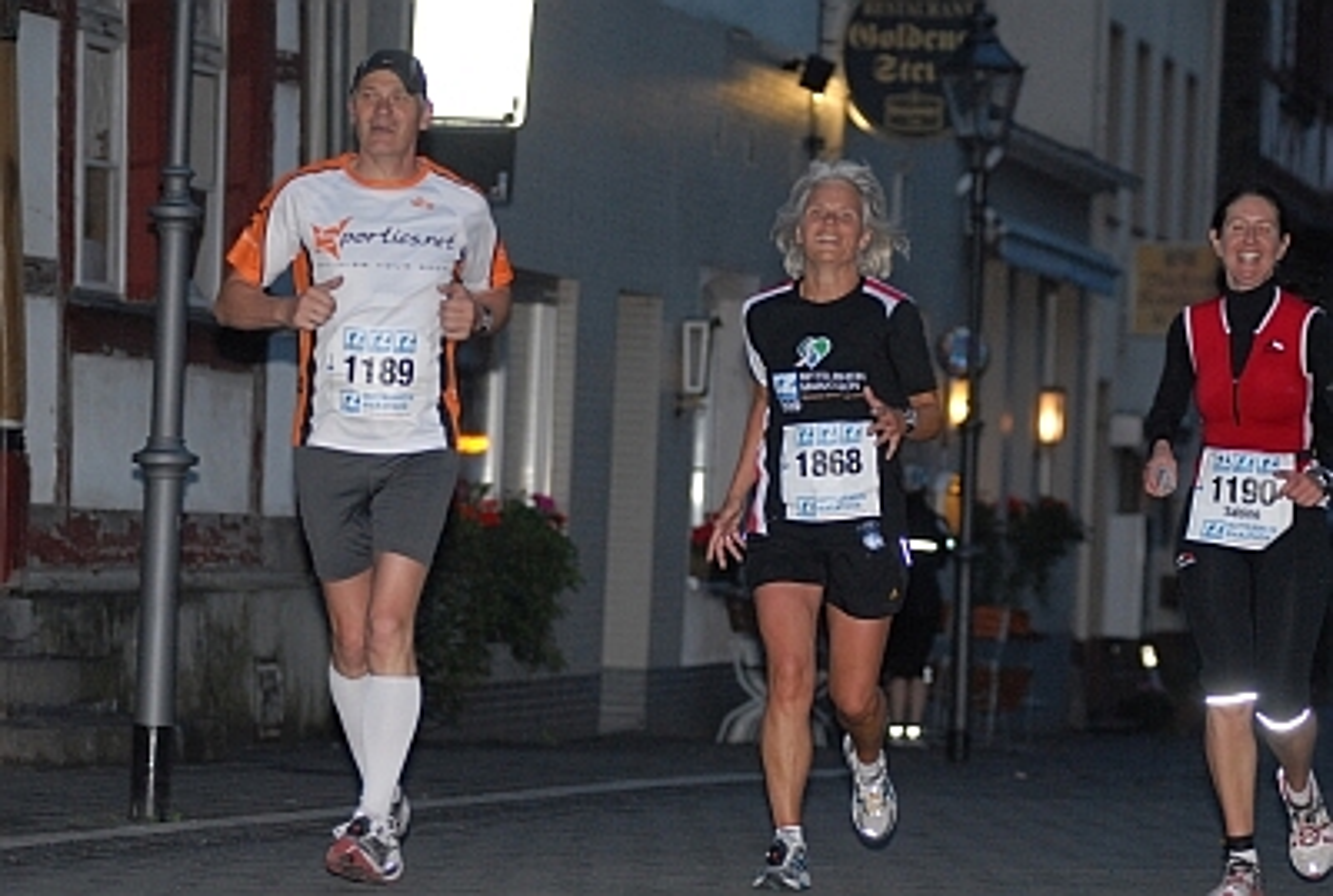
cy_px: 448
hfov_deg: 13.0
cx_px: 666
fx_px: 5847
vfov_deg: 8.8
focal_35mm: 158
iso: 800
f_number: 3.2
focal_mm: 105
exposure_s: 1/250
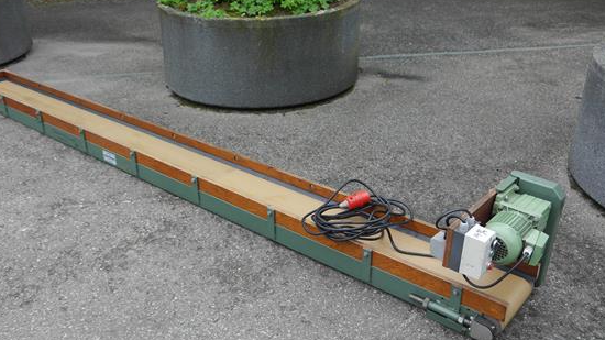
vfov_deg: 31.2
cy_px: 178
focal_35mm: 38
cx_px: 267
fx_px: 609
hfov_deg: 52.7
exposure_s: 1/160
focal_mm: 15
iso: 160
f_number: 4
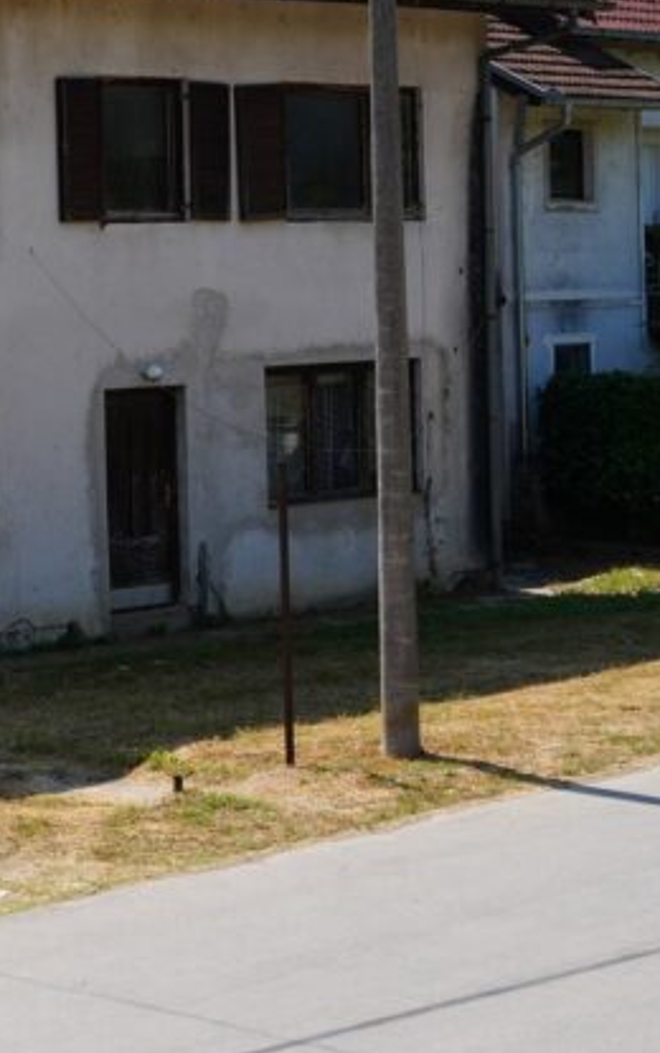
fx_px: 2686
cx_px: -170
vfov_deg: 22.0
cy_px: 240
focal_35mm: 94
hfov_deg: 13.5
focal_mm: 24.8
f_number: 9.5
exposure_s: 1/125
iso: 100
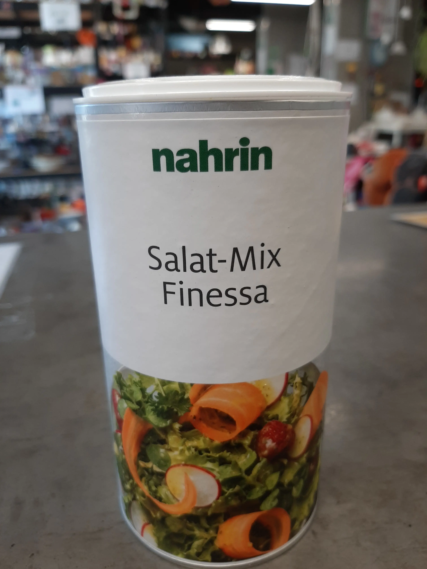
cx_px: 214
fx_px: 428
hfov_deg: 53.1
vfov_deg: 67.3
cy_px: 284
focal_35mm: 26
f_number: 1.7
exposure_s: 1/50
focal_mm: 3.93
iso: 64
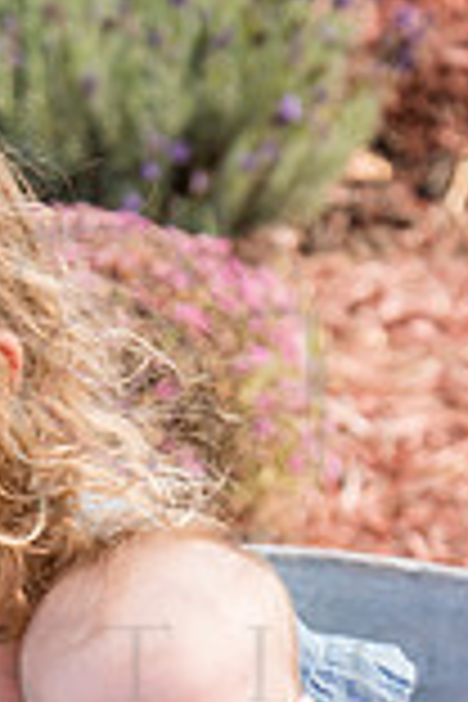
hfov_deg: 7.0
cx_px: 130
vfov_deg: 10.3
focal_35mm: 196
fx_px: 3822
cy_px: 824
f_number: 5.6
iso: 400
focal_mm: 68
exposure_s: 1/500
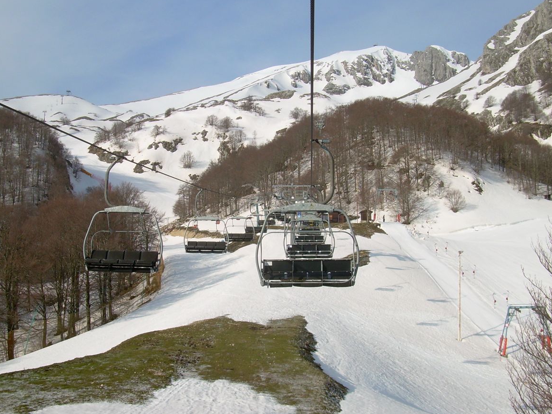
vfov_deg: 34.4
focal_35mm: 42
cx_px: 265
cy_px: 202
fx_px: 670
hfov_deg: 44.8
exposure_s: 1/594
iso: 50
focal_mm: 6.3
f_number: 4.6
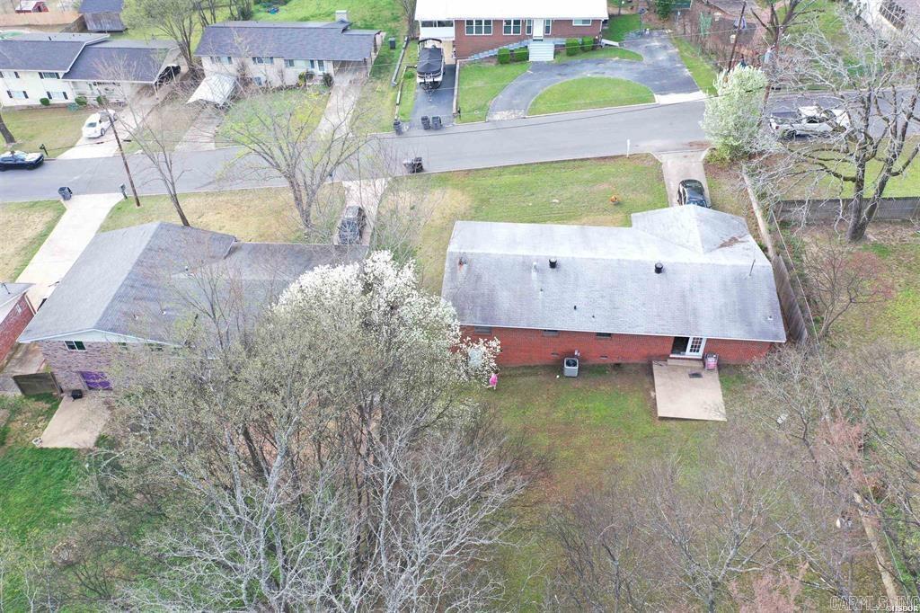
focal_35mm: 28
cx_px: 460
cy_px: 306
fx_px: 715
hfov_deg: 65.5
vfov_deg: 46.4
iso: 100
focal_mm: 10.26
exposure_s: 1/80
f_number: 3.5
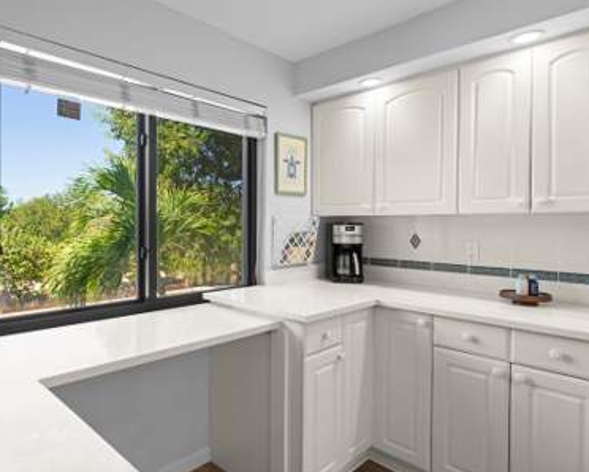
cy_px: 222
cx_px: 231
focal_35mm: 23
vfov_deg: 60.9
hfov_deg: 71.7
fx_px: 401
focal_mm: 19
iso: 400
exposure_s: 1.6
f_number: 11
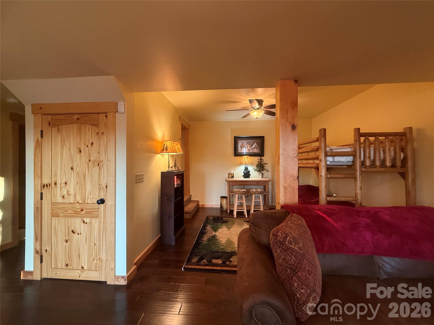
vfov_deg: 85.7
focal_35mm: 14
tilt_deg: +0.7
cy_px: 162
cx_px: 217
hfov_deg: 102.1
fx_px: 176
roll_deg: +0.3
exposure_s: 1/60
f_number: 2.2
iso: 400
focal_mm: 2.22
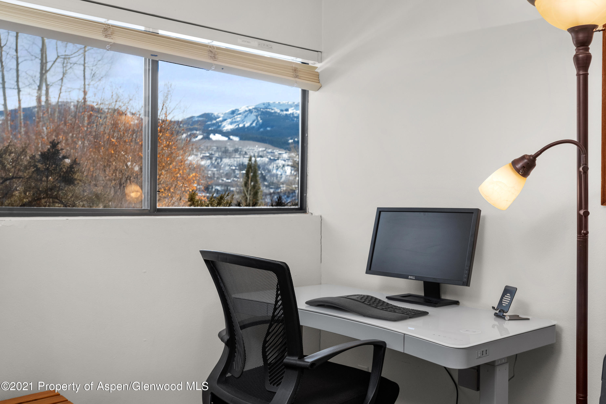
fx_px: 589
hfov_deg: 54.4
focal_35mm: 35
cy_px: 202
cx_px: 303
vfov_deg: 37.9
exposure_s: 1/200
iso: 500
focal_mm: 35
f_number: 7.1
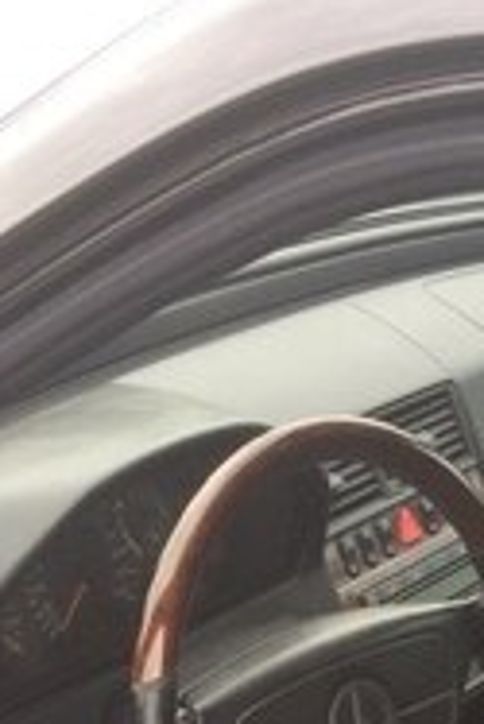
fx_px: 1610
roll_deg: +0.1
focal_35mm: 80
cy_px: 941
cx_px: 306
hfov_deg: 17.1
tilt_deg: -38.5
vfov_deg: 22.6
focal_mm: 4.15
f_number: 2.2
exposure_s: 1/33
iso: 40
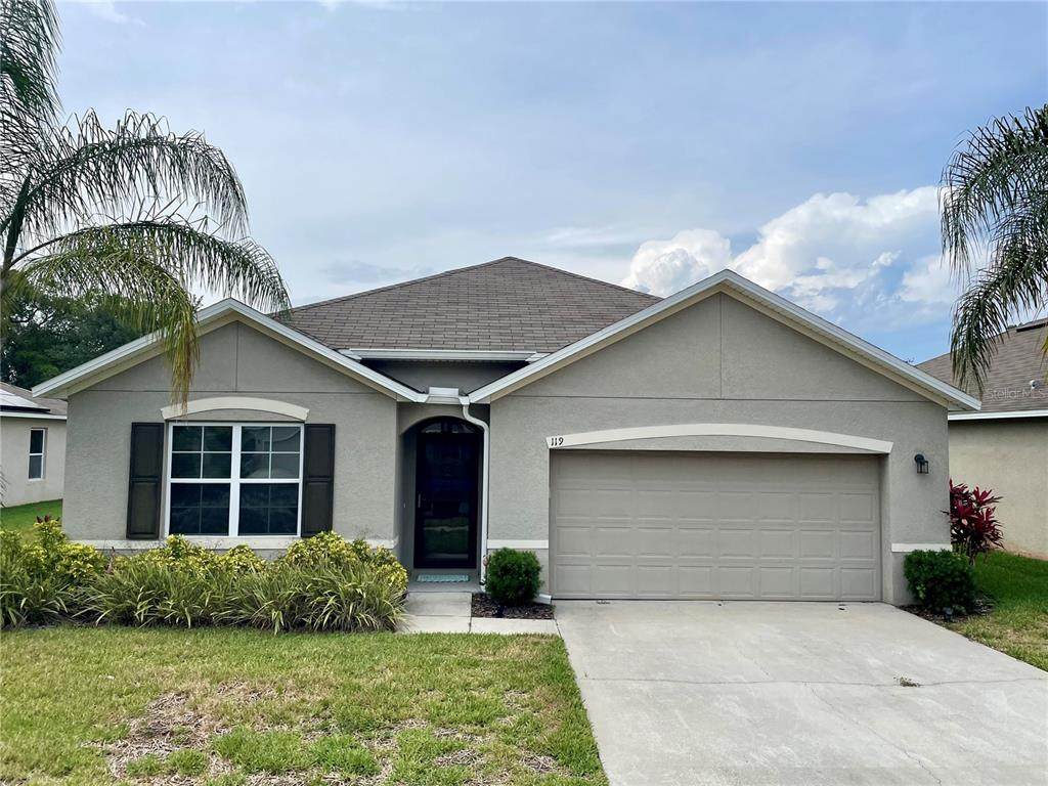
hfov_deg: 67.3
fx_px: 787
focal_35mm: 26
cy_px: 393
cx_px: 524
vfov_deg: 53.1
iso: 32
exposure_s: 1/6494
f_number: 1.6
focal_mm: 4.2
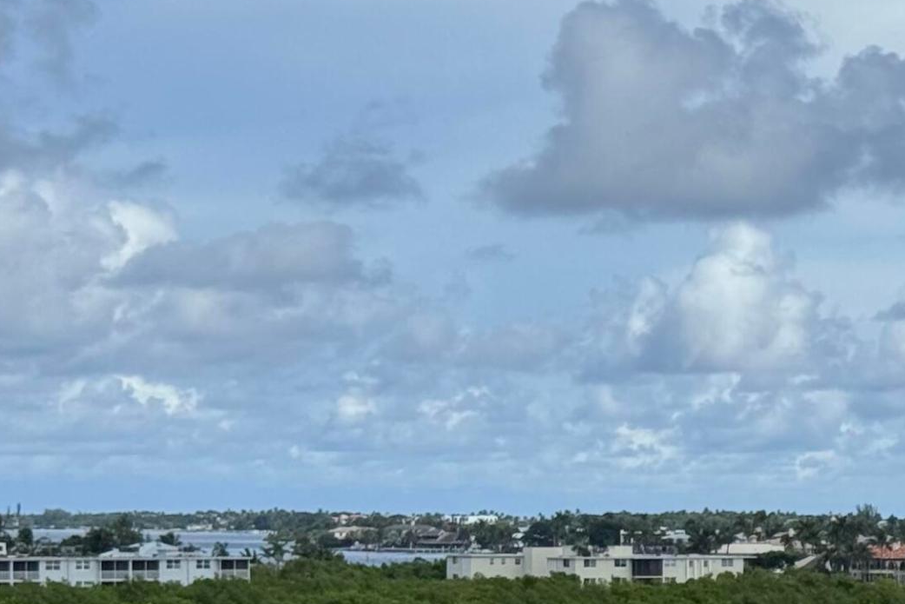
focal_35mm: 138
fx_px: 3469
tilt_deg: -1.7
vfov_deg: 9.9
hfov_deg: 14.2
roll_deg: -0.2
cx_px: 1228
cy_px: 578
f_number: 1.78
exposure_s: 1/7092
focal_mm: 6.76
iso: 64
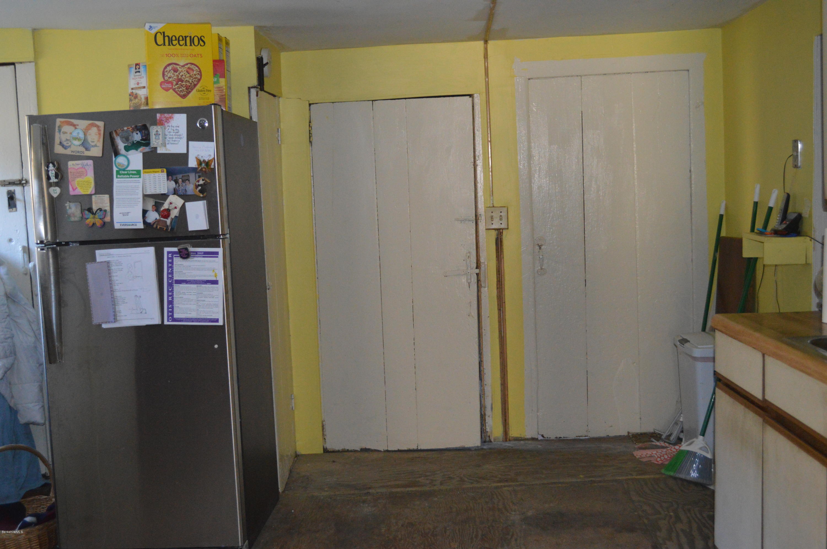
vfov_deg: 31.8
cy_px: 274
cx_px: 414
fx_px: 964
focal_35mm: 42
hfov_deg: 46.4
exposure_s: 1/60
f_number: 4.5
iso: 2200
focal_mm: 28
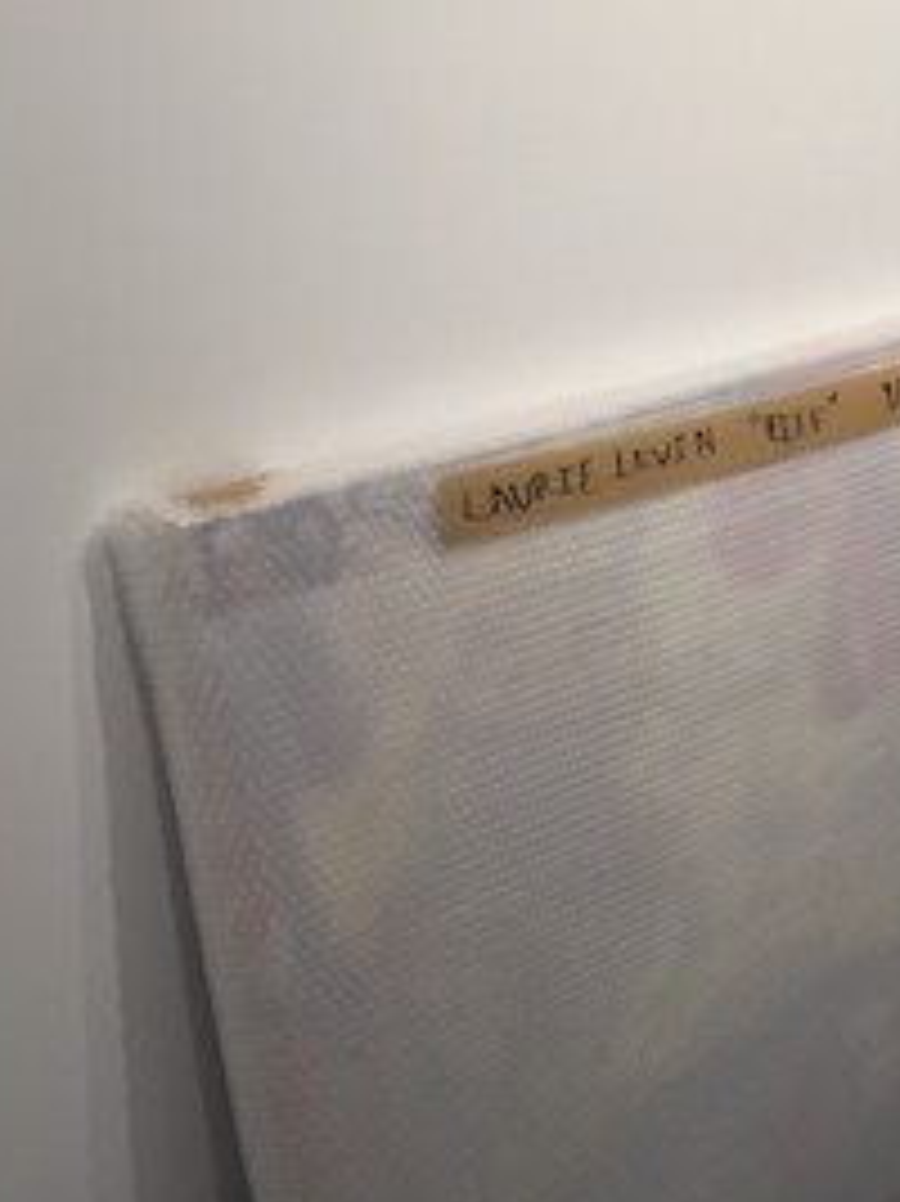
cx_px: 770
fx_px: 2012
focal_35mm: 58
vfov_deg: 33.2
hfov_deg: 24.6
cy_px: 655
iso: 40
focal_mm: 4.15
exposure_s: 1/30
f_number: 2.2
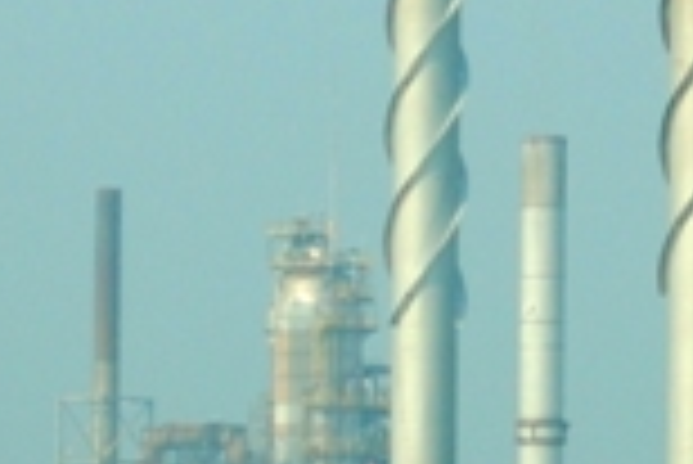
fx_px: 11310
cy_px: -63
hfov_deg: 3.5
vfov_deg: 2.3
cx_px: 778
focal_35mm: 587
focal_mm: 52
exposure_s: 1/1000
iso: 400
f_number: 5.6
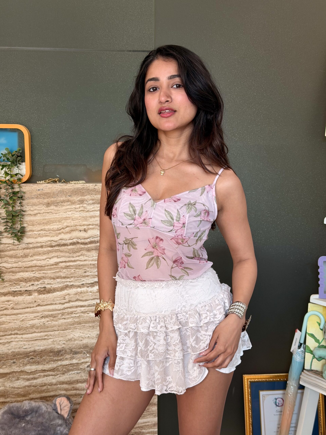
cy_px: 218
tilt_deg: -6.1
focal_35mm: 48
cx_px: 163
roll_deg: +0.4
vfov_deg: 39.7
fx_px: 603
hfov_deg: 30.3
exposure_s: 1/50
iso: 64
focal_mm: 6.76
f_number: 1.78
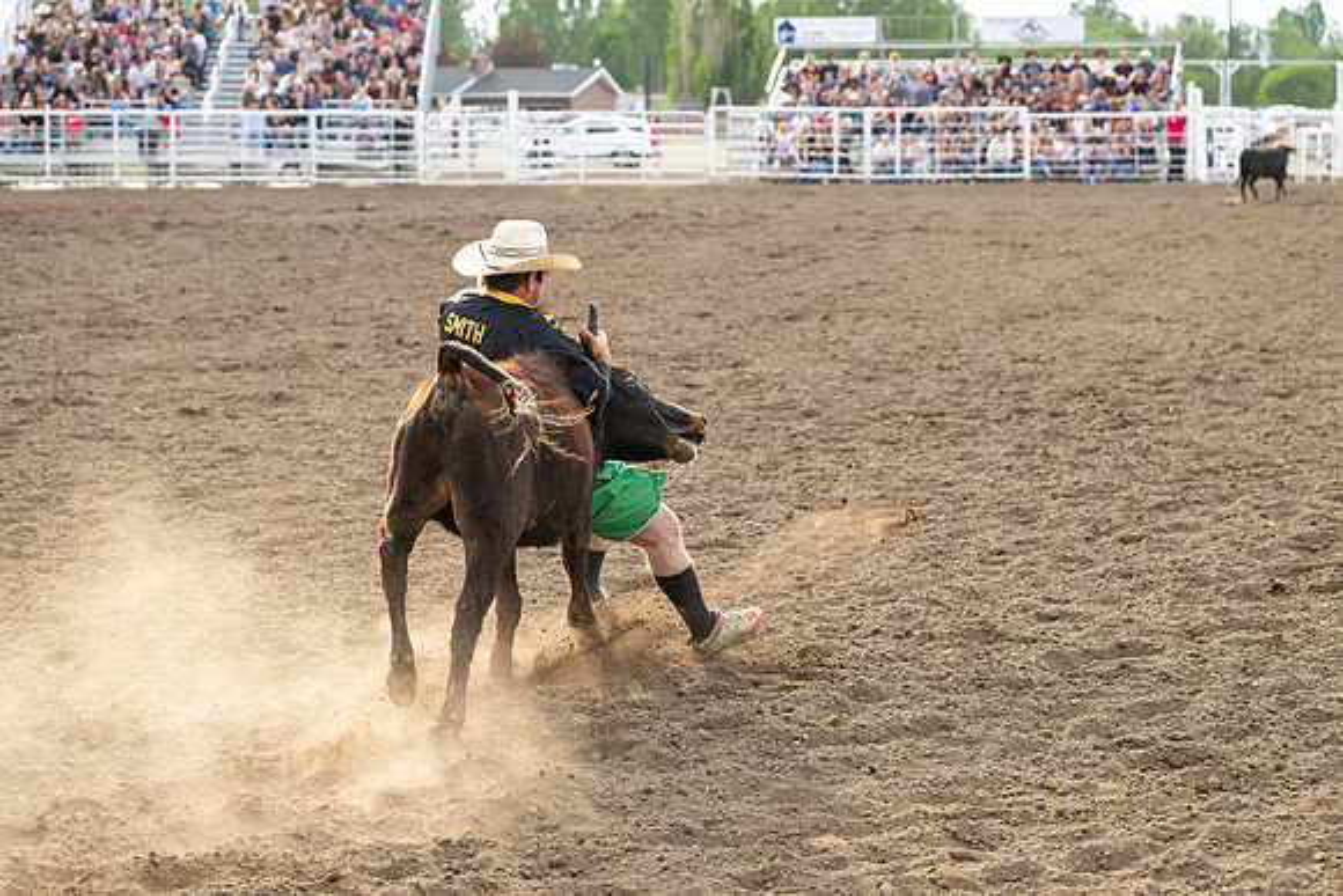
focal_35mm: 106
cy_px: 423
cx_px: 657
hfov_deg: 19.3
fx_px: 3954
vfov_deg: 12.9
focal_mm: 70
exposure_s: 1/6400
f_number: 3.5
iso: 1250
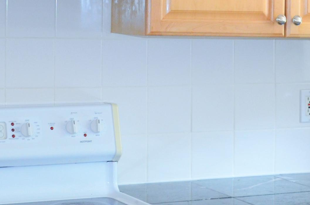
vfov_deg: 11.4
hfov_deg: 17.2
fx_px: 1022
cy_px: 27
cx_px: 205
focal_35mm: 119
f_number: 4.5
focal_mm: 28
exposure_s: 1/60
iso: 1600
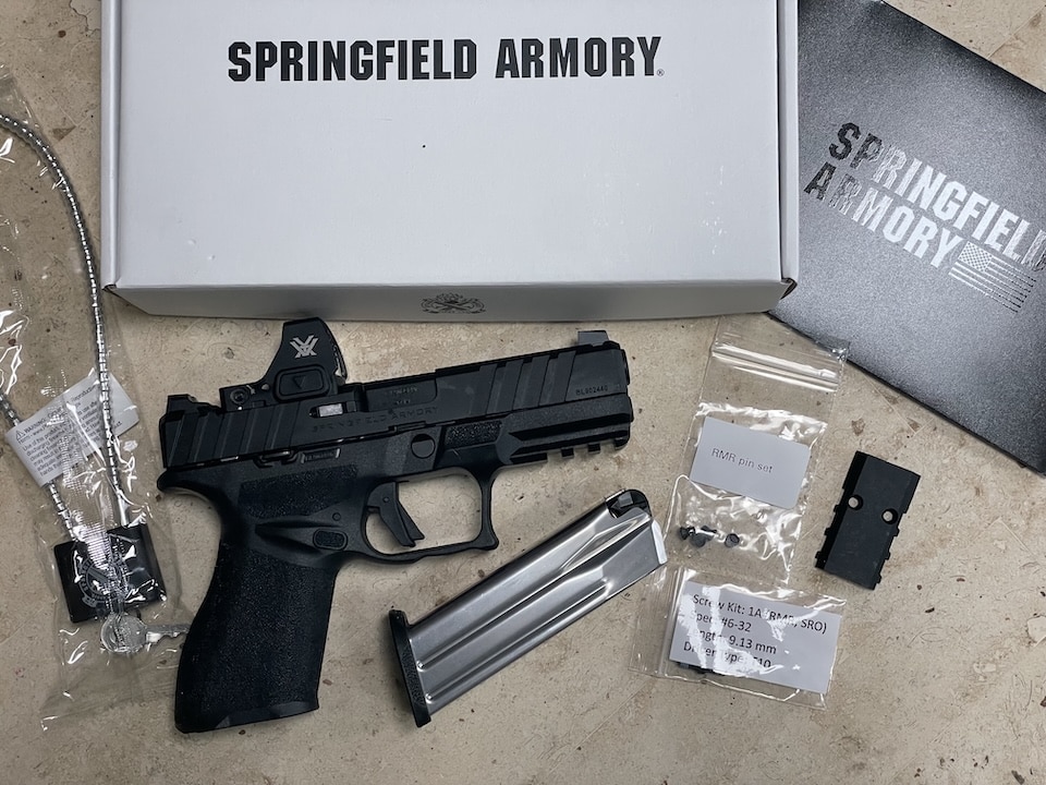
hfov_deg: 36.8
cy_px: 392
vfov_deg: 28.0
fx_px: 1571
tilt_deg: -86.7
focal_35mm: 52
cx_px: 523
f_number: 2
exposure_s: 1/90
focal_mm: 6
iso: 200
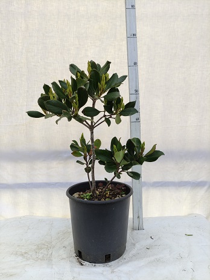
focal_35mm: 25
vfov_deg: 69.3
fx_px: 202
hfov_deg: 54.9
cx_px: 105
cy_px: 140
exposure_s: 1/523
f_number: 1.89
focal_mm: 5.43
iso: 100
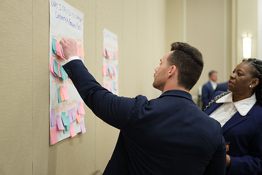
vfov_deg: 27.0
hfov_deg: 39.6
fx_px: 364
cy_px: 88
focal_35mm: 50
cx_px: 131
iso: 1000
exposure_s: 1/160
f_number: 1.8
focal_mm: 33.5
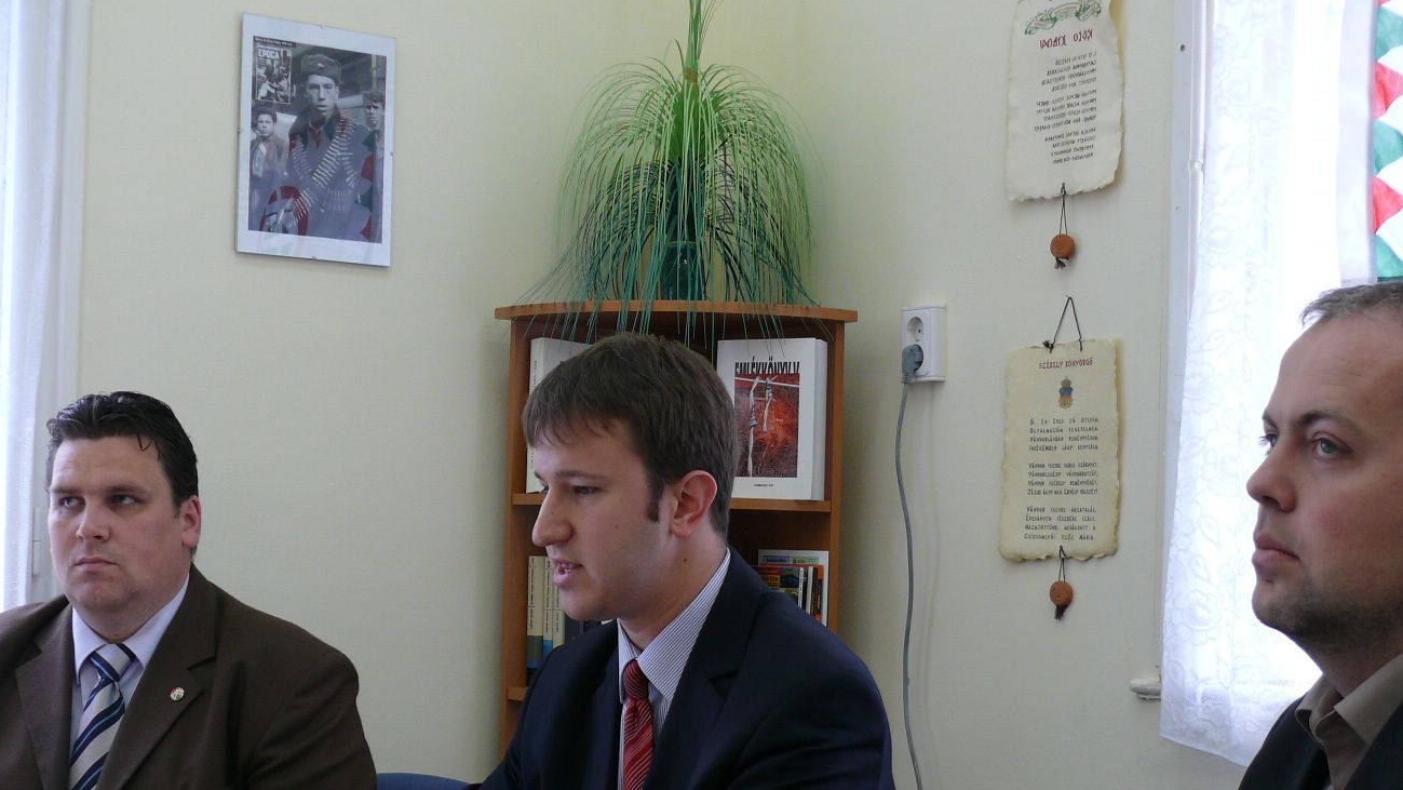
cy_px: 618
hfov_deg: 37.8
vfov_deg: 21.6
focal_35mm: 55
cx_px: 759
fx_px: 2046
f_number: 2.8
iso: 100
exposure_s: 1/60
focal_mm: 8.2
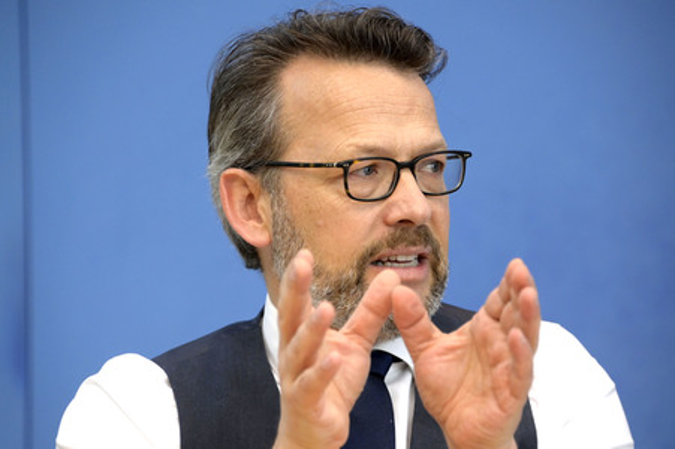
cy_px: 224
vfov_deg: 6.5
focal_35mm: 210
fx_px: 3935
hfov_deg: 9.8
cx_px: 338
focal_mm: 210
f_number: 5.6
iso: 4000
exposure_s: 1/500
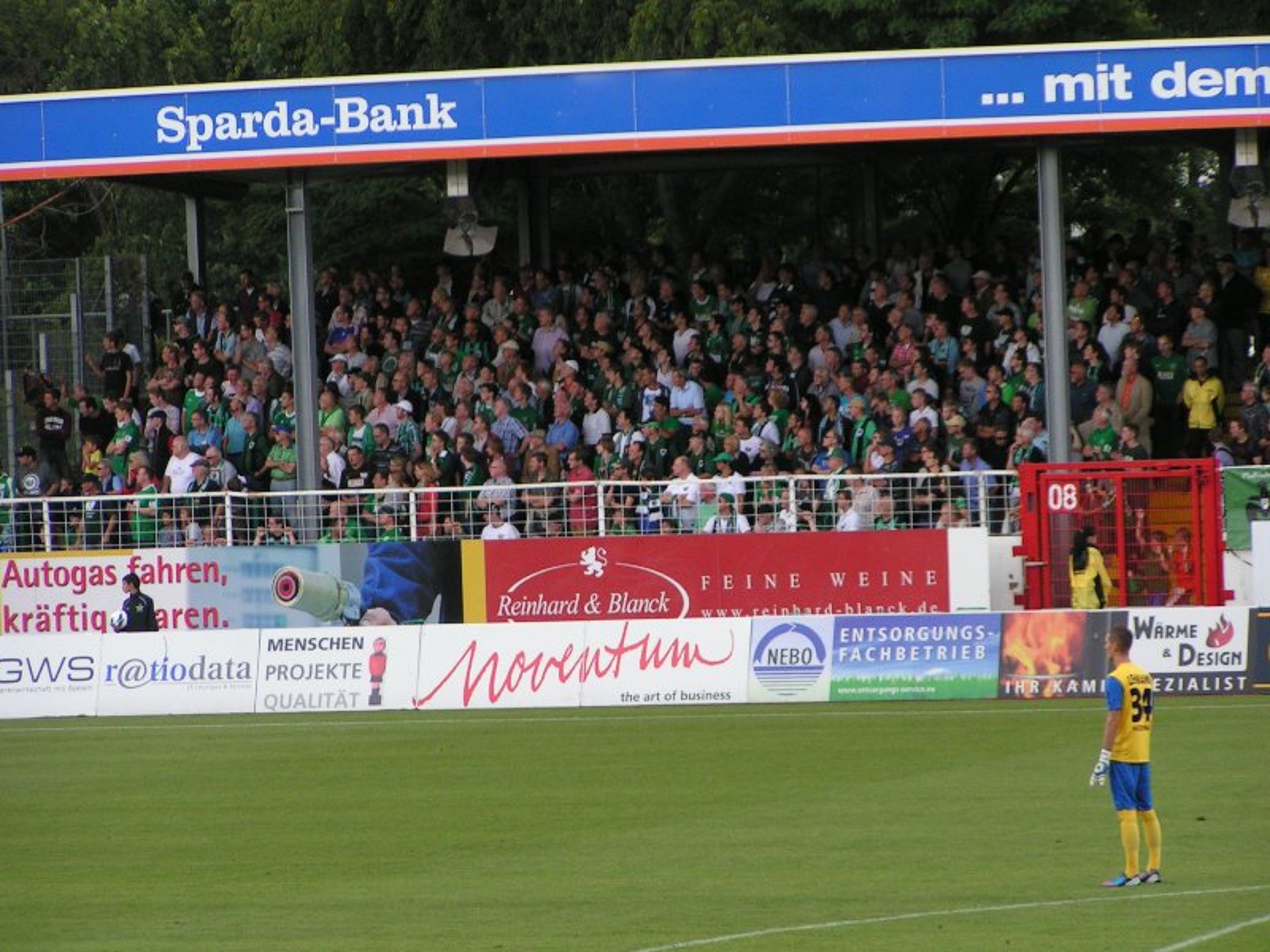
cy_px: 476
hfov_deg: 9.6
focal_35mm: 206
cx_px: 635
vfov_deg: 7.2
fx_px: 7558
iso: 125
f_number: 3.5
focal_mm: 31.5
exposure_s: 1/320
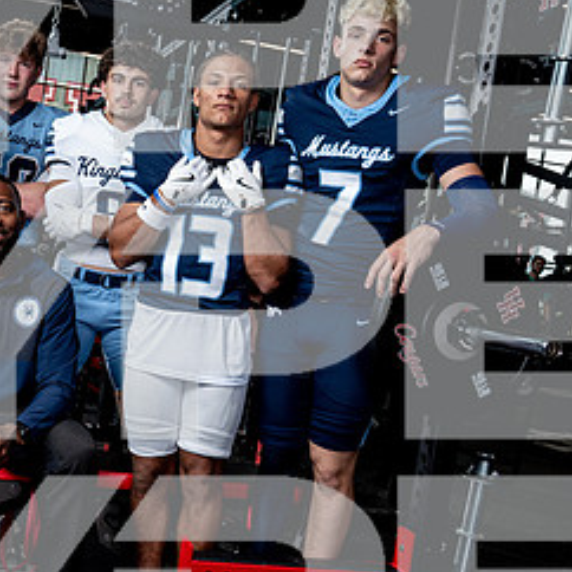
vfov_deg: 33.4
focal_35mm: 51
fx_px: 953
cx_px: 76
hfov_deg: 32.0
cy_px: 316
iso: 640
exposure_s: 1/250
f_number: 8
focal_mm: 25
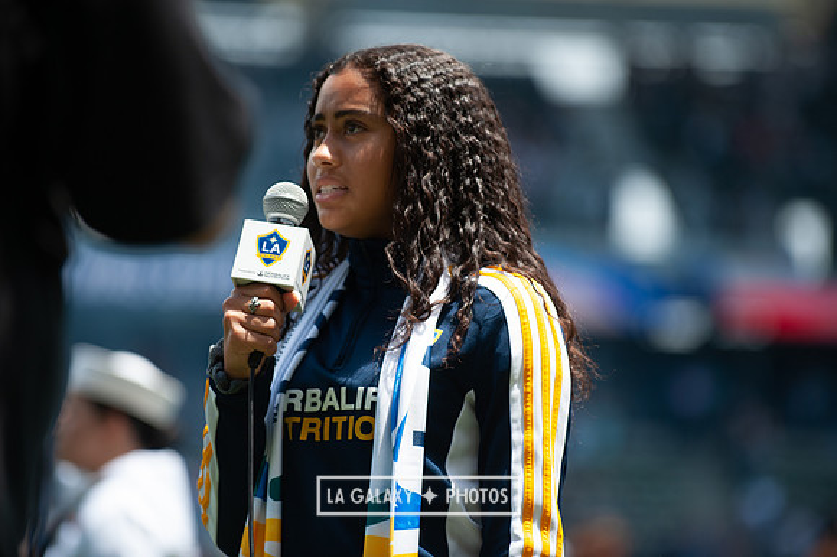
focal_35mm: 200
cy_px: 278
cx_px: 418
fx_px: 4647
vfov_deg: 6.9
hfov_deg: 10.3
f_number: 3.5
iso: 200
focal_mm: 200
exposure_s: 1/1250
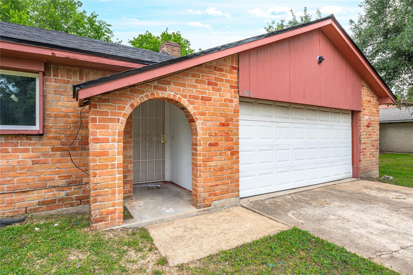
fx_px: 218
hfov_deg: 87.0
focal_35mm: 19
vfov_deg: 64.5
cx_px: 206
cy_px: 138
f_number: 10
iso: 125
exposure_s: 1/100
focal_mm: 19
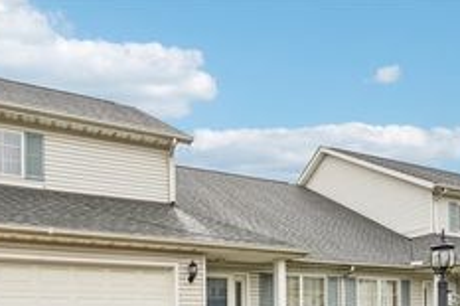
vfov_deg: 36.4
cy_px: 325
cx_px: 182
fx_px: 399
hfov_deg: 59.3
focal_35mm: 31
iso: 200
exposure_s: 1/60
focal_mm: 14.6
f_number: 8
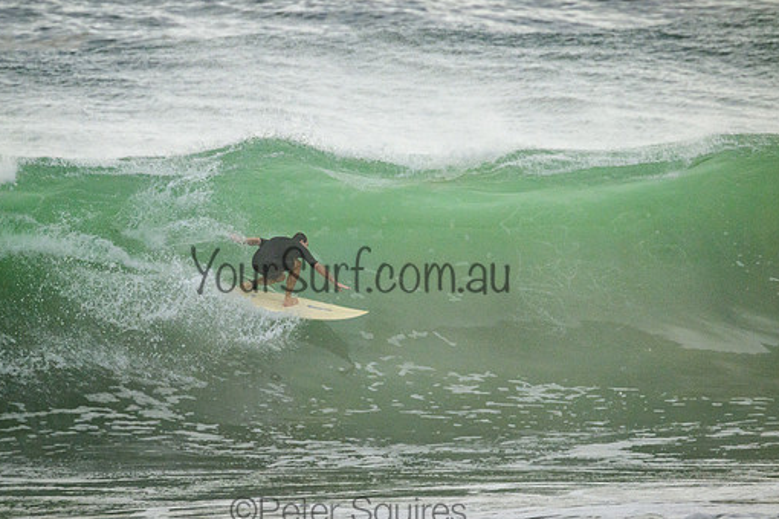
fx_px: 19690
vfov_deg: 1.5
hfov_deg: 2.3
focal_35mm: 910
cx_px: 348
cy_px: 257
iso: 1800
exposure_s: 1/2500
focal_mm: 800
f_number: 11
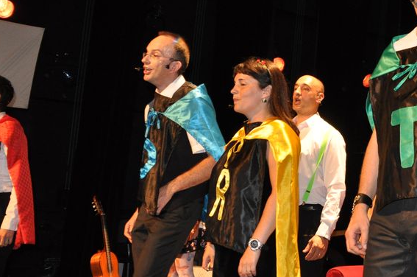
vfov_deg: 22.1
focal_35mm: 61
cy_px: 99
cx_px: 396
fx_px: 705
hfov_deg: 31.0
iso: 800
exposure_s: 1/60
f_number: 3.5
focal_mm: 18
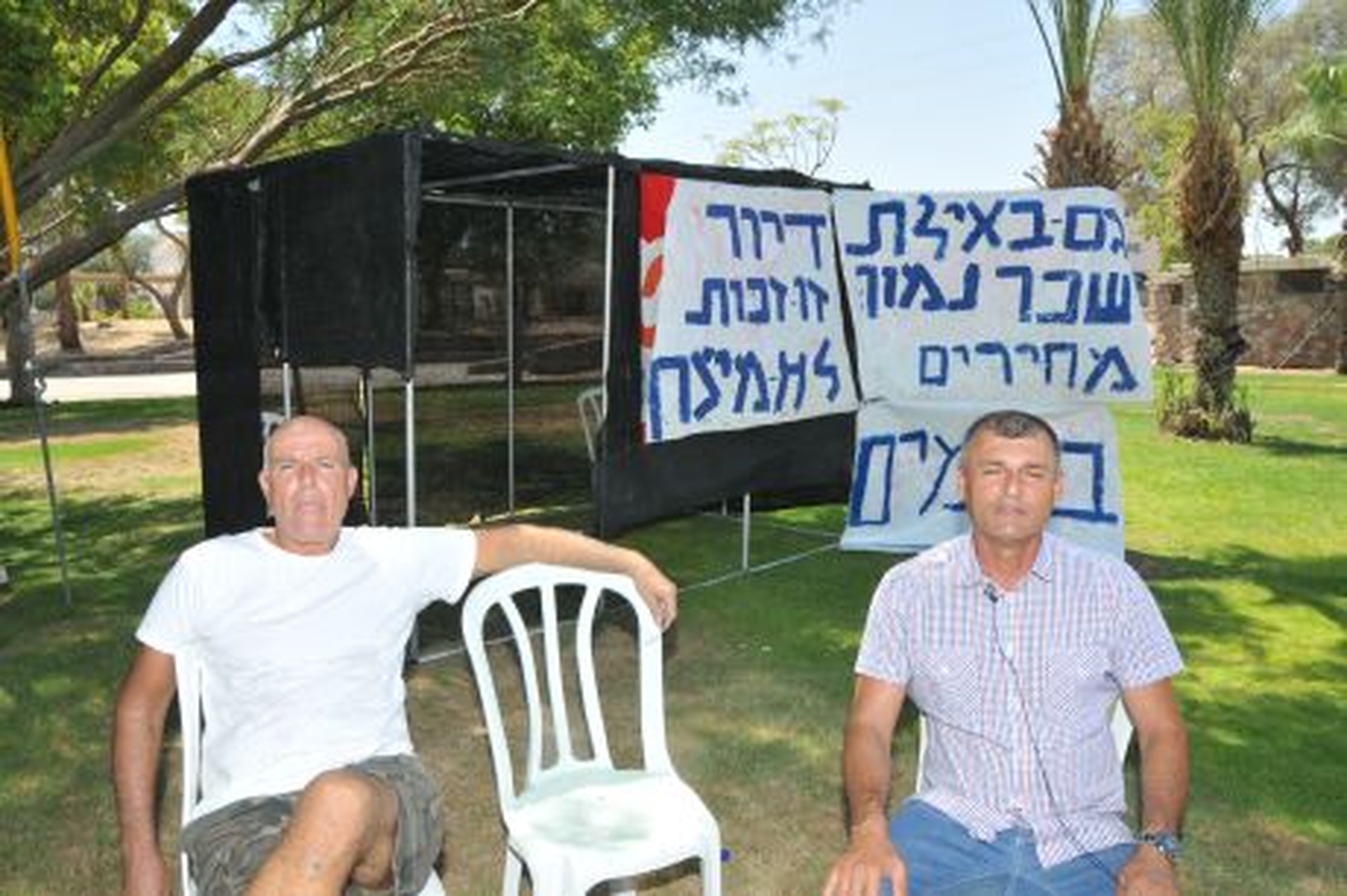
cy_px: 448
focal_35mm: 27
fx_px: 1009
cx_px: 674
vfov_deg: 47.9
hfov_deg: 67.4
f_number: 9
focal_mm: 18
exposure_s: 1/320
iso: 400
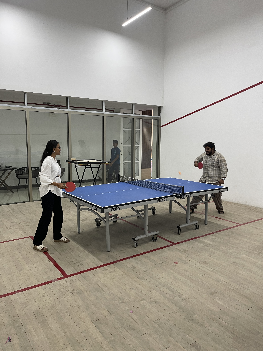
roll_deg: +0.1
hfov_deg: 54.9
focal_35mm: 25
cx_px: 132
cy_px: 176
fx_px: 253
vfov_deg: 69.4
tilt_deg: -7.9
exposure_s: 1/50
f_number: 1.6
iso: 80
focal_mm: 5.1
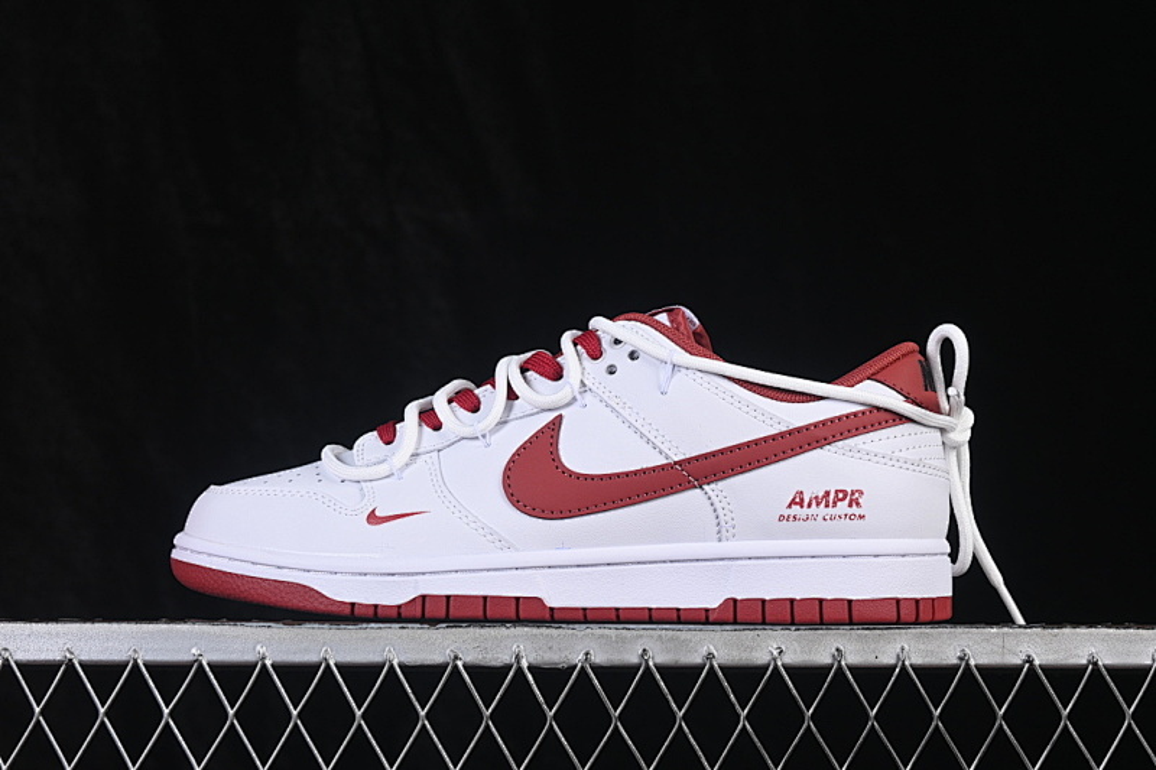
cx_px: 578
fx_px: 2408
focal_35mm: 75
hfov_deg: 27.0
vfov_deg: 18.2
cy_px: 385
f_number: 8
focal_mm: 50
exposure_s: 1/80
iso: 160
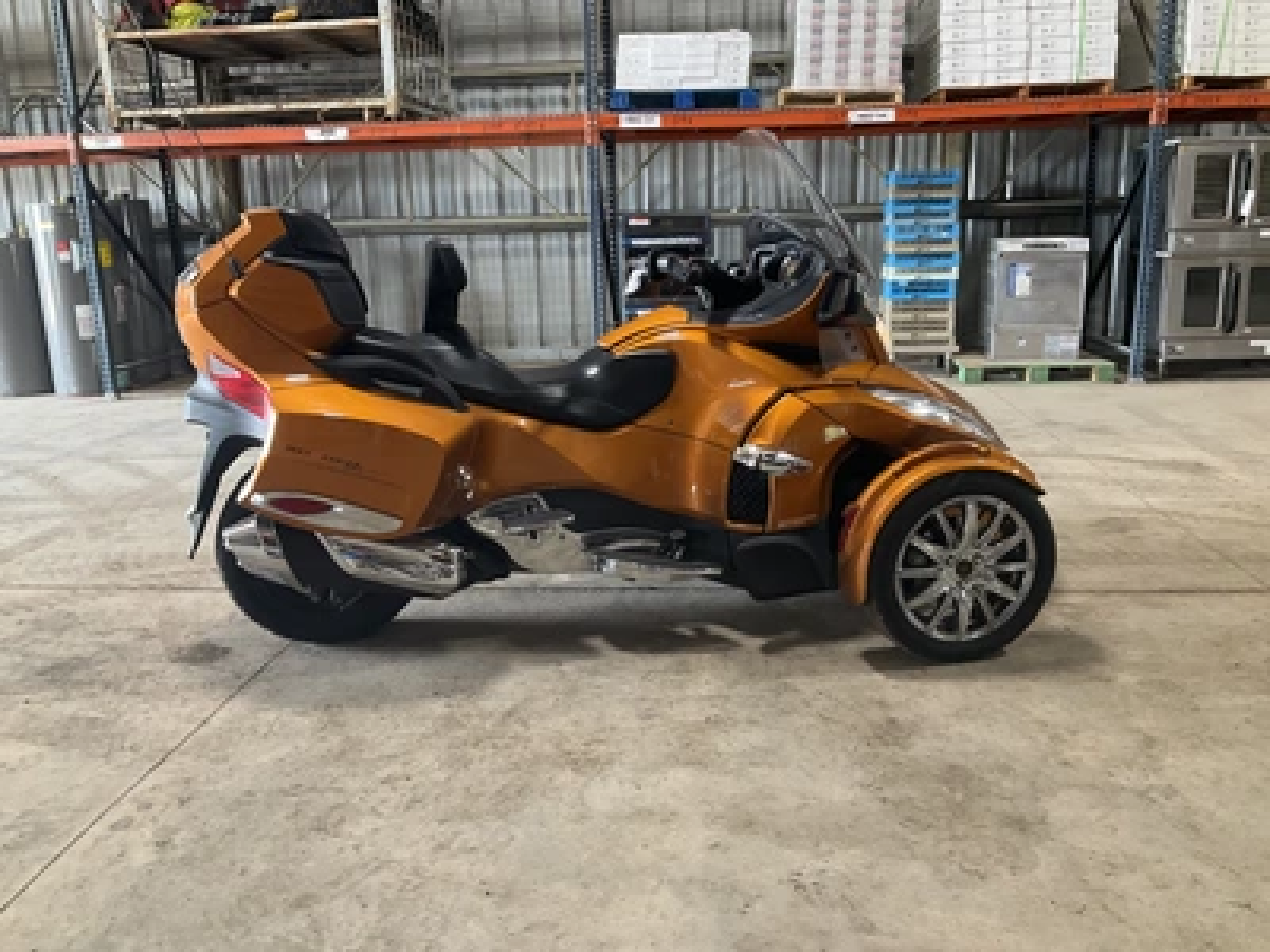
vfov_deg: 48.2
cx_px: 635
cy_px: 476
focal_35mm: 29
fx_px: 1064
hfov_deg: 61.7
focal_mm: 3
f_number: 1.8
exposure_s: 1/60
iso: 100
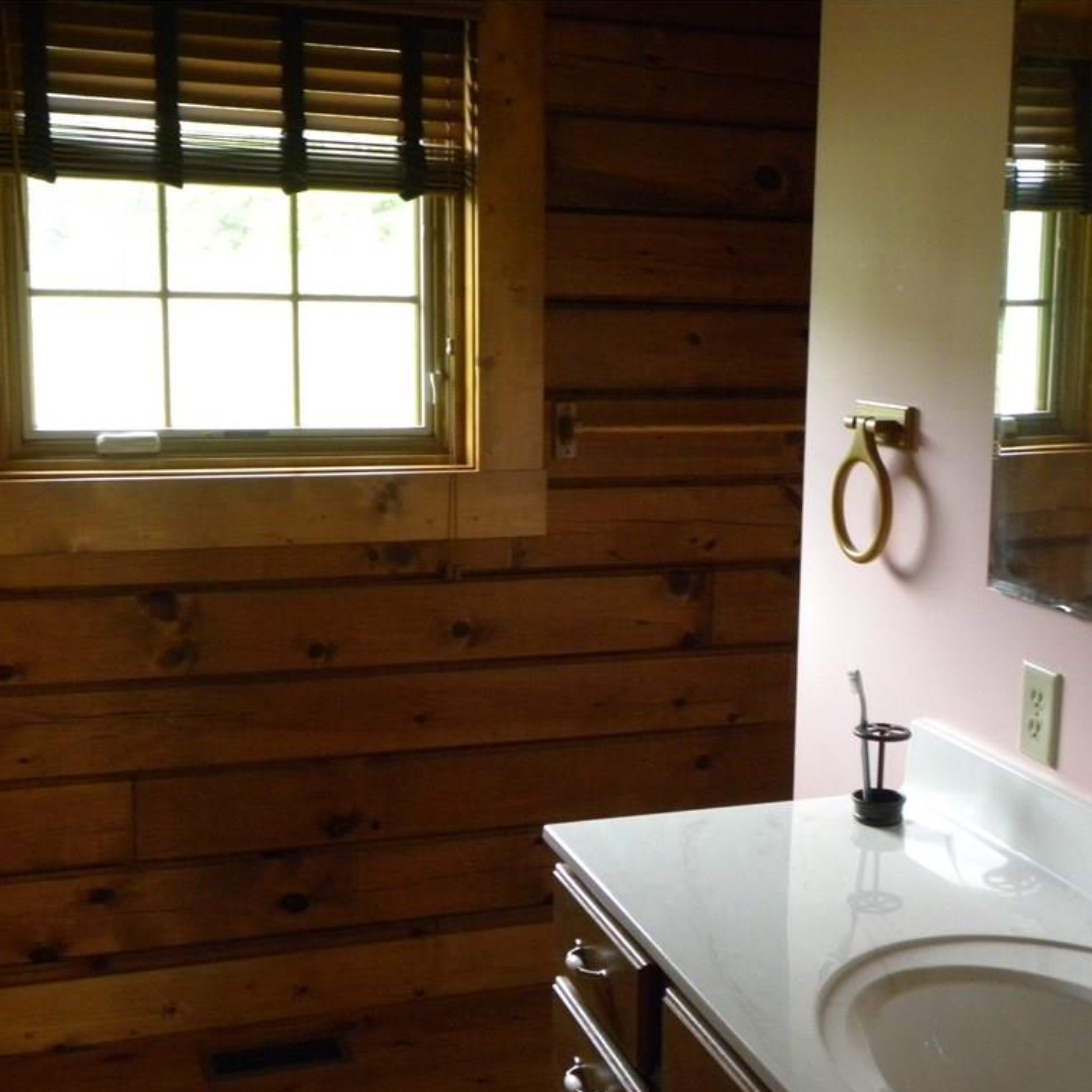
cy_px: 548
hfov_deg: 38.2
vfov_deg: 38.3
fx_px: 1570
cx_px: 654
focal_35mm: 44
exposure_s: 1/22.1
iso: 400
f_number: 3.2
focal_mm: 6.6
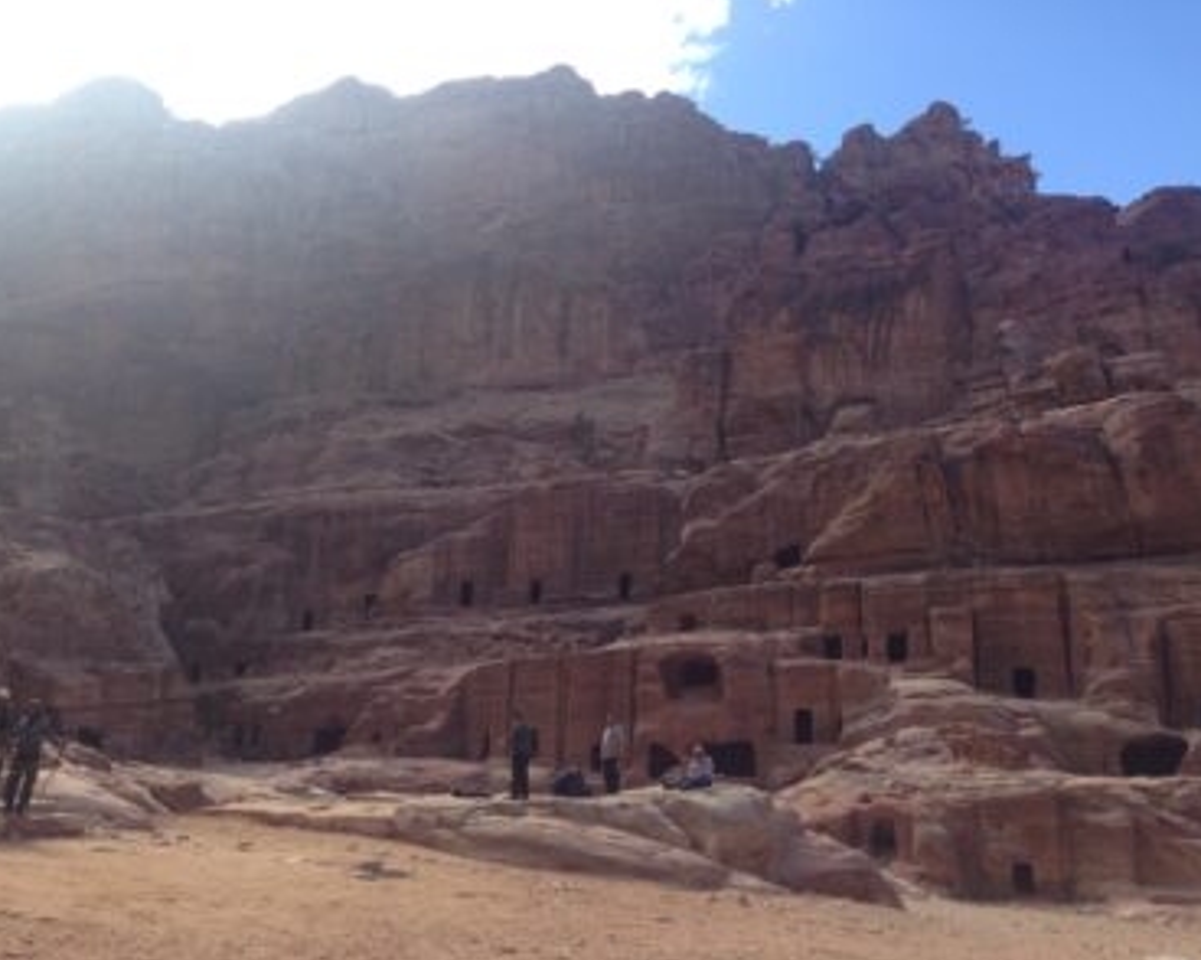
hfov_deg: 51.5
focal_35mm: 35
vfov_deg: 42.2
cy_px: 483
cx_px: 581
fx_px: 1243
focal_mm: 4.12
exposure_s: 1/661
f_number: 2.4
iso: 50
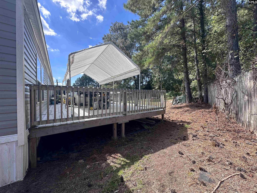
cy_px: 96
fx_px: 104
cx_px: 128
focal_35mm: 14
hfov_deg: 102.1
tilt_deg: +0.2
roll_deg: +0.6
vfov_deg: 85.7
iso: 50
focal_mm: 2.22
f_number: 2.2
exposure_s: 1/707
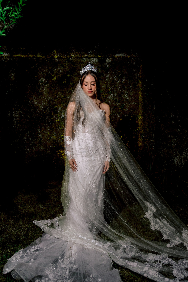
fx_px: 274
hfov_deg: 37.9
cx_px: 94
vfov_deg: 54.4
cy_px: 141
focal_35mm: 35
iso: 2500
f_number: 2.8
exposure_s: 1/160
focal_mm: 35
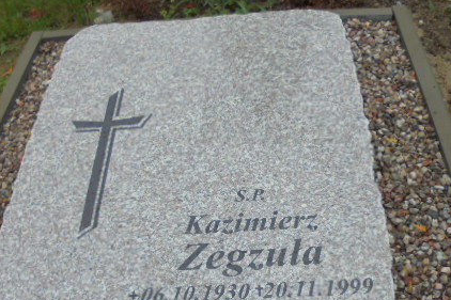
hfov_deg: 47.4
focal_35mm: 41
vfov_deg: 32.3
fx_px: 513
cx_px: 238
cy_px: 203
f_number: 3.5
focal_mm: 4.6
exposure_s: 1/250
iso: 100
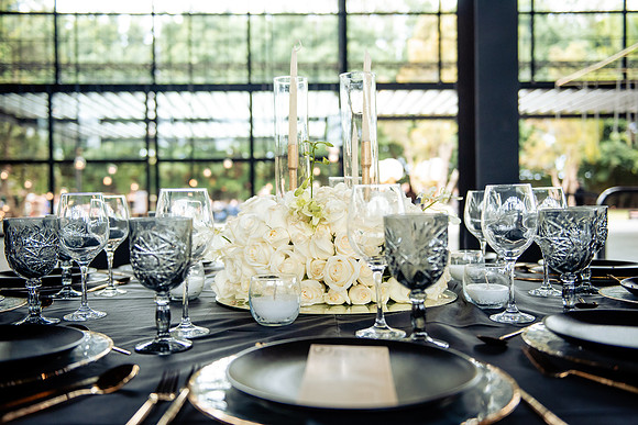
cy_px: 212
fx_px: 658
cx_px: 319
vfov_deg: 35.9
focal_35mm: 37
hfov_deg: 51.8
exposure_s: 1/125
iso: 1250
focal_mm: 36
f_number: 2.8
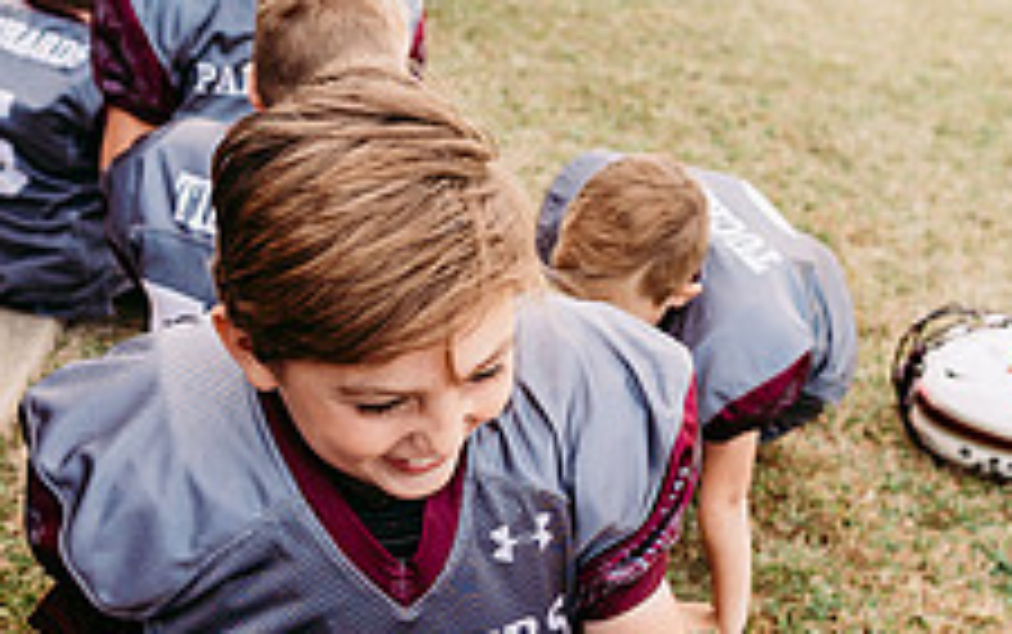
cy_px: 605
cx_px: 364
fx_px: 1739
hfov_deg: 32.3
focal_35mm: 63
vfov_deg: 20.1
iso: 160
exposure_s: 1/400
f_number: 3.5
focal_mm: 24
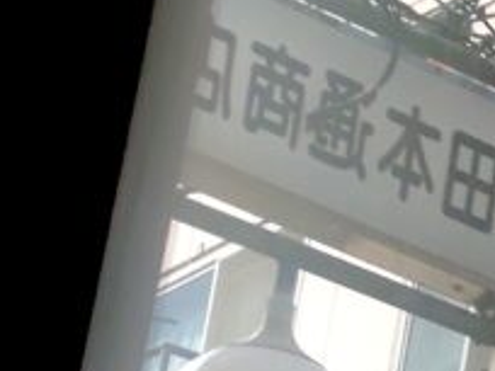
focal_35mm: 144
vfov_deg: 9.7
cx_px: 1473
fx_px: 2059
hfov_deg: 10.2
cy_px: 698
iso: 50
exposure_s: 1/594
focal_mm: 5.6
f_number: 1.9
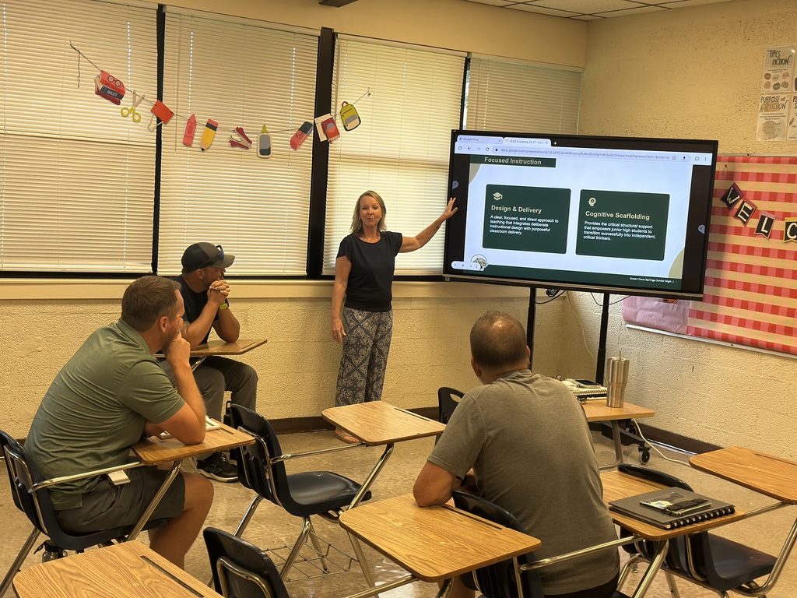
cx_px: 398
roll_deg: -3.8
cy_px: 299
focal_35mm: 48
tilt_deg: -5.4
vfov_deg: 30.3
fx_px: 1105
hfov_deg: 39.7
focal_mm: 6.86
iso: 80
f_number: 1.78
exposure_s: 1/60
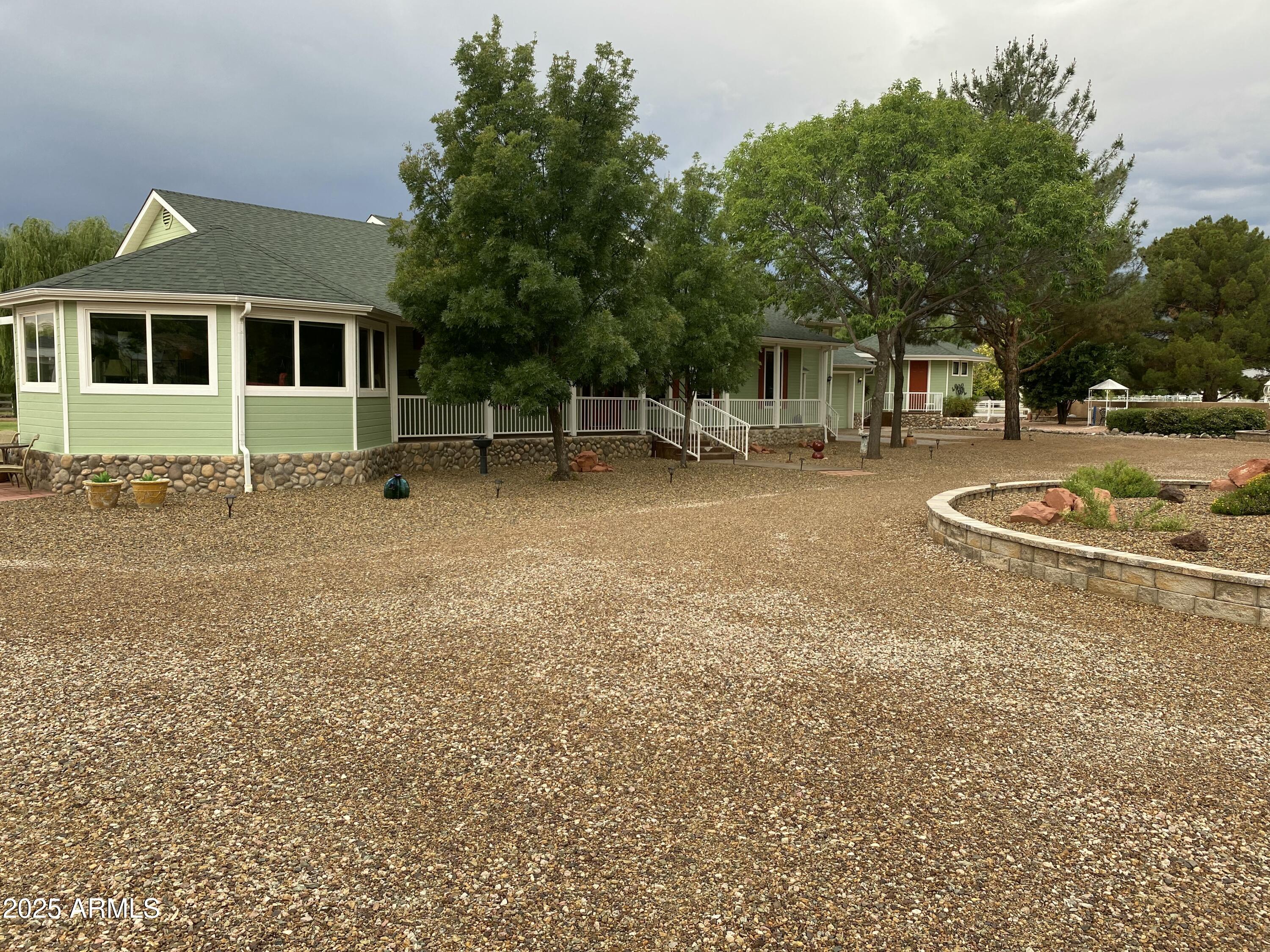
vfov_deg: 53.1
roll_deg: -0.5
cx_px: 635
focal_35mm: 26
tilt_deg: -5.0
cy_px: 476
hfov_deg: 67.3
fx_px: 954
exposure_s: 1/246
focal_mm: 4.25
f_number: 1.8
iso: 32
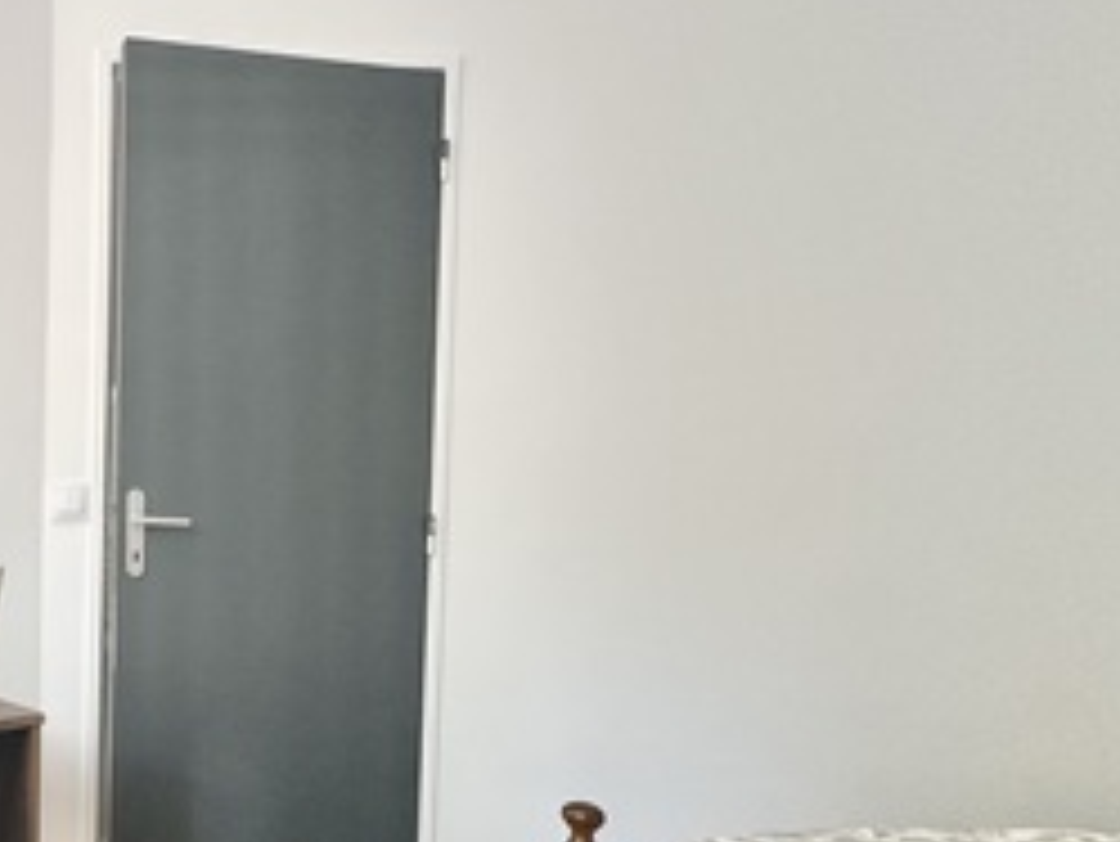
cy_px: 549
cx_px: -2
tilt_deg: -1.8
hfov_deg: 49.0
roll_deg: -1.3
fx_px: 971
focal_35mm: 30
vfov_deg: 46.2
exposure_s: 1/100
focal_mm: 2.22
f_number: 2.2
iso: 250
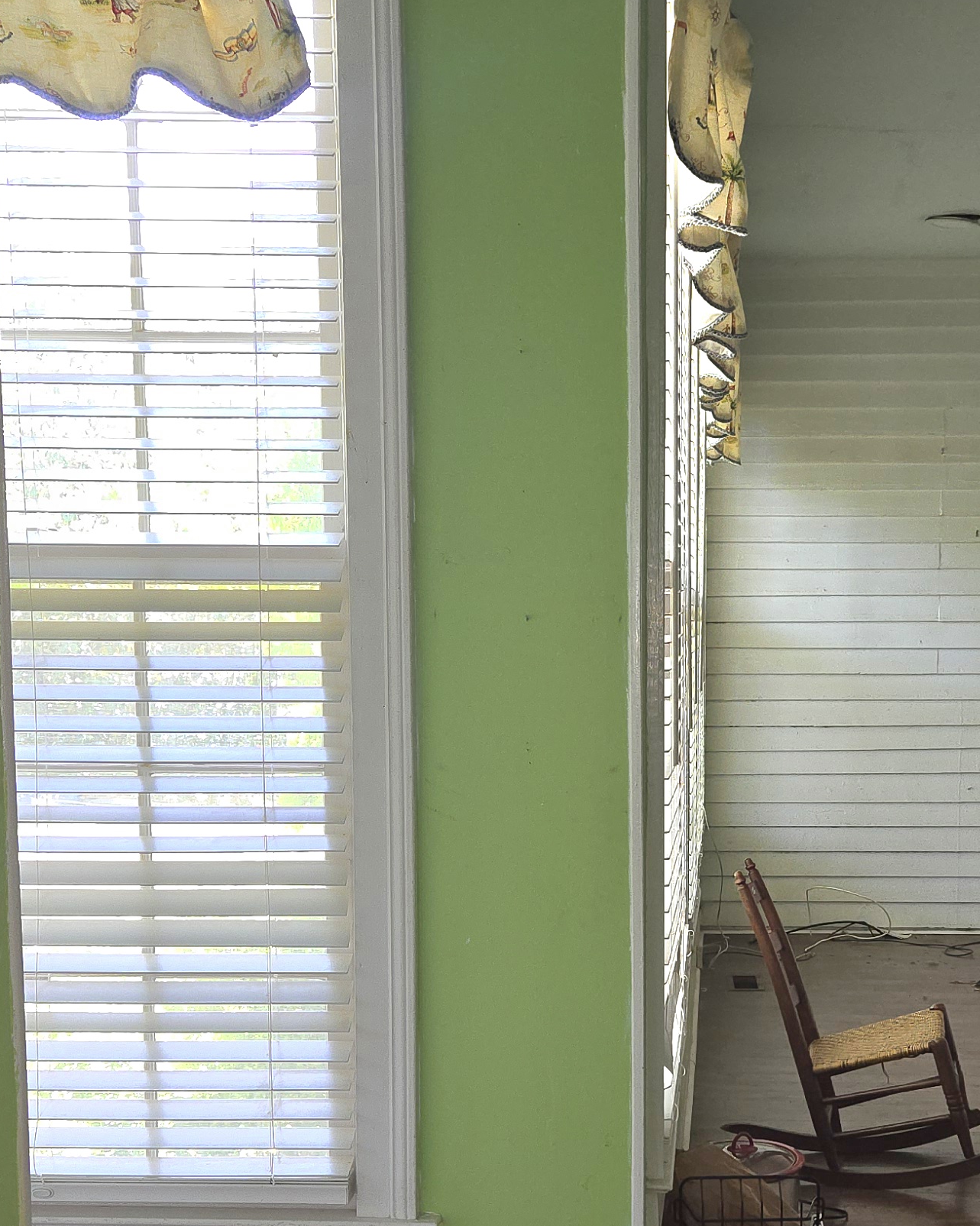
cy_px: 855
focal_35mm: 56
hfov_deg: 26.9
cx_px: 688
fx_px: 2030
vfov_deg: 33.2
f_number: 1.8
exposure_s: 1/60.2
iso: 50
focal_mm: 5.4
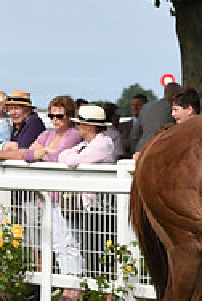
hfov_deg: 4.5
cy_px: 193
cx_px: 422
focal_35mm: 302
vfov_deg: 6.8
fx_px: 2532
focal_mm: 98
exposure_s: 1/1600
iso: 400
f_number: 6.3
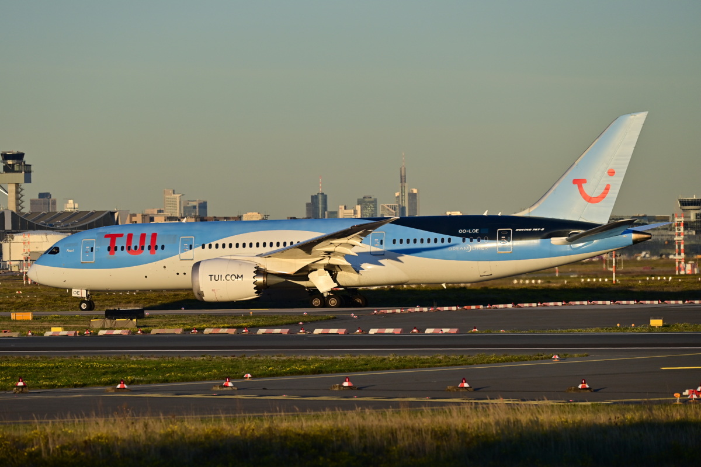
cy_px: 234
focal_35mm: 270
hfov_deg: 7.6
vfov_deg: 5.1
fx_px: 5257
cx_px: 350
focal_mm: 270
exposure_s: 1/2000
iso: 280
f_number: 5
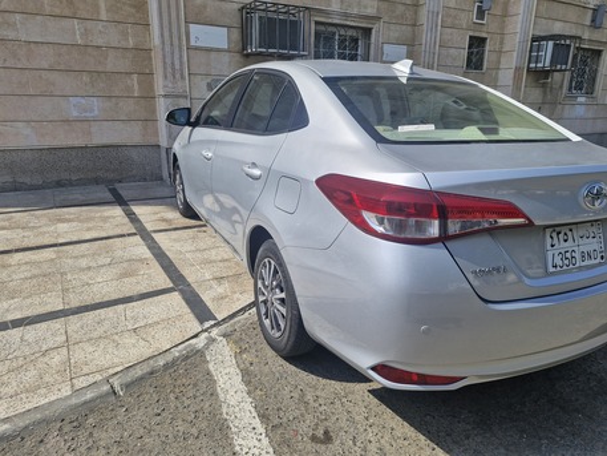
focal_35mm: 23
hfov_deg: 73.9
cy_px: 228
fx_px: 403
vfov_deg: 58.9
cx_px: 304
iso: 50
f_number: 1.8
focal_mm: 5.54
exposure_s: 1/1572
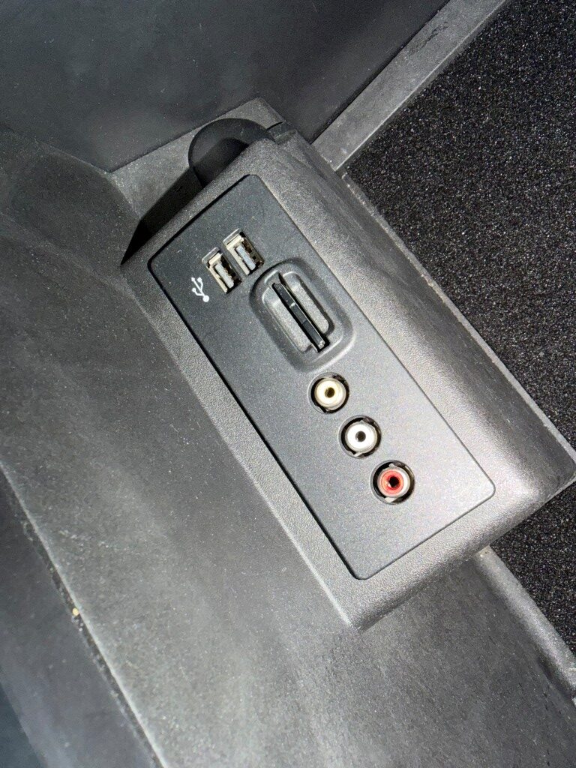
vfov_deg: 71.6
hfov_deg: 56.8
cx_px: 288
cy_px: 384
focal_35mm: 24
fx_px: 532
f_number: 2.2
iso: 80
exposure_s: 1/43
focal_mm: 2.22
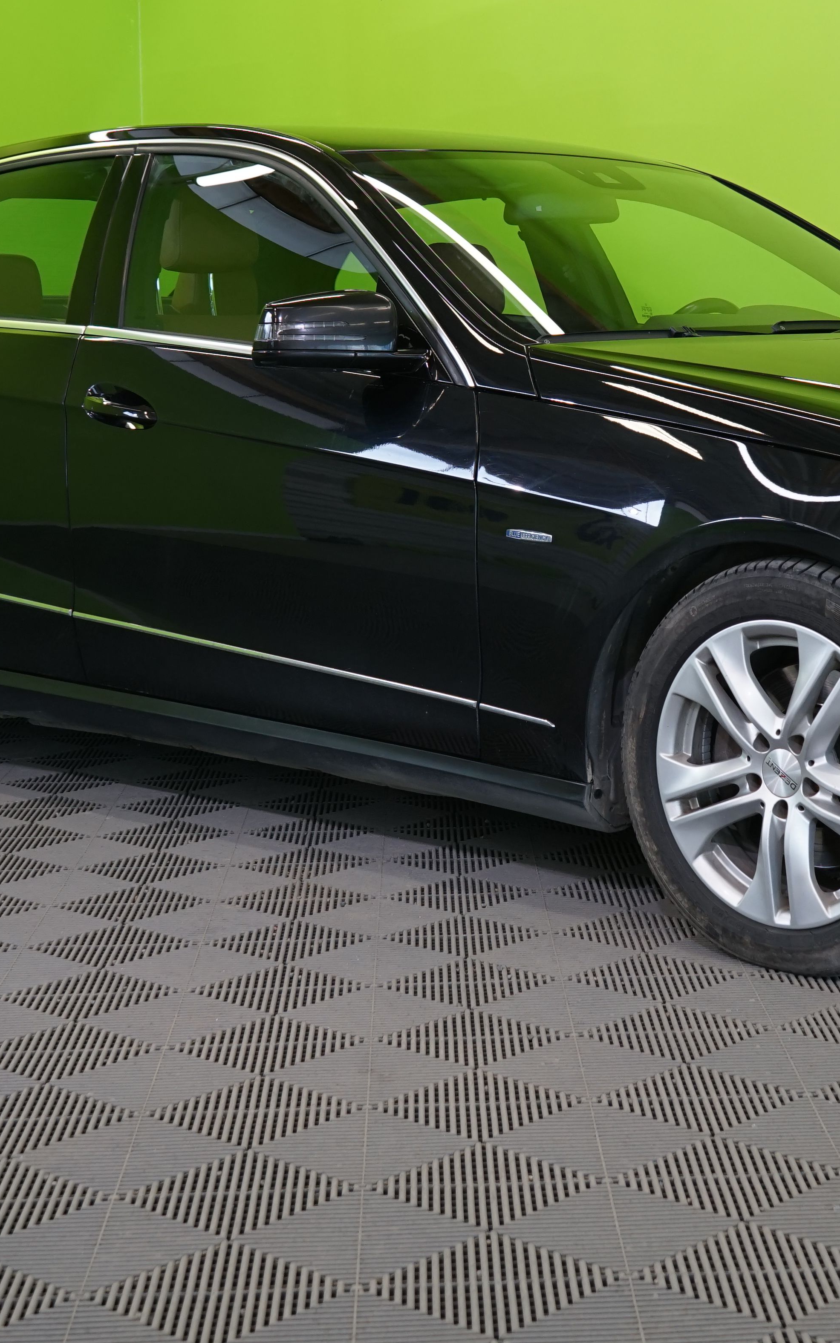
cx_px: 613
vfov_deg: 31.9
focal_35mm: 64
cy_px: 510
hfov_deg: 20.2
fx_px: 2344
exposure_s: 1/50
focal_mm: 33
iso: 500
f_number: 6.3
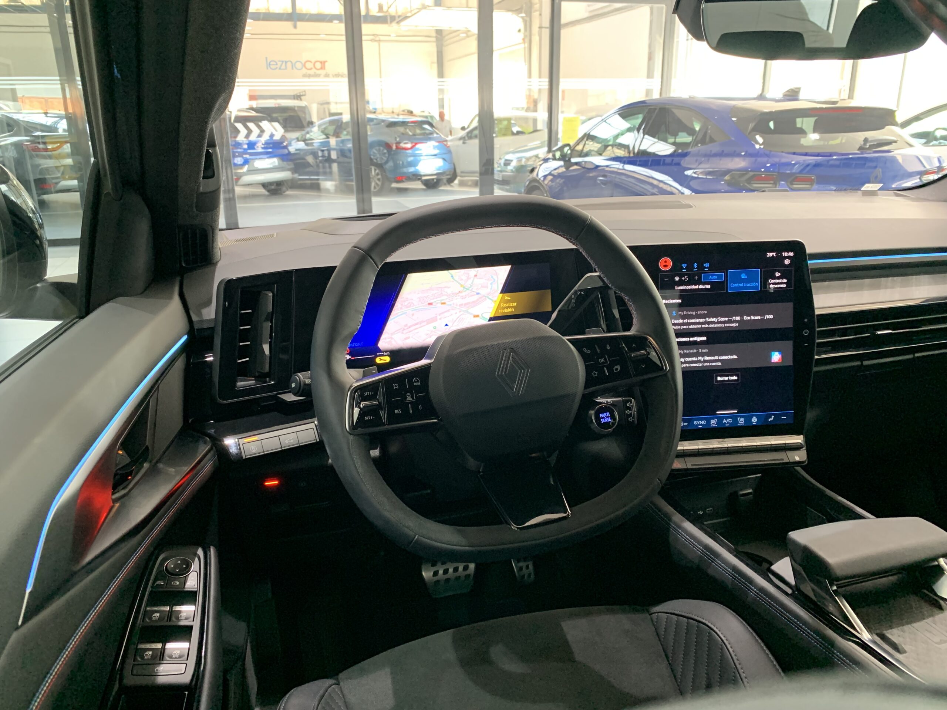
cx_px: 474
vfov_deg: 53.1
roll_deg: -0.4
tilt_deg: -18.6
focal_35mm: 26
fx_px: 711
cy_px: 355
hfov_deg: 67.3
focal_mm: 4.25
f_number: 1.8
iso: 320
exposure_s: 1/55
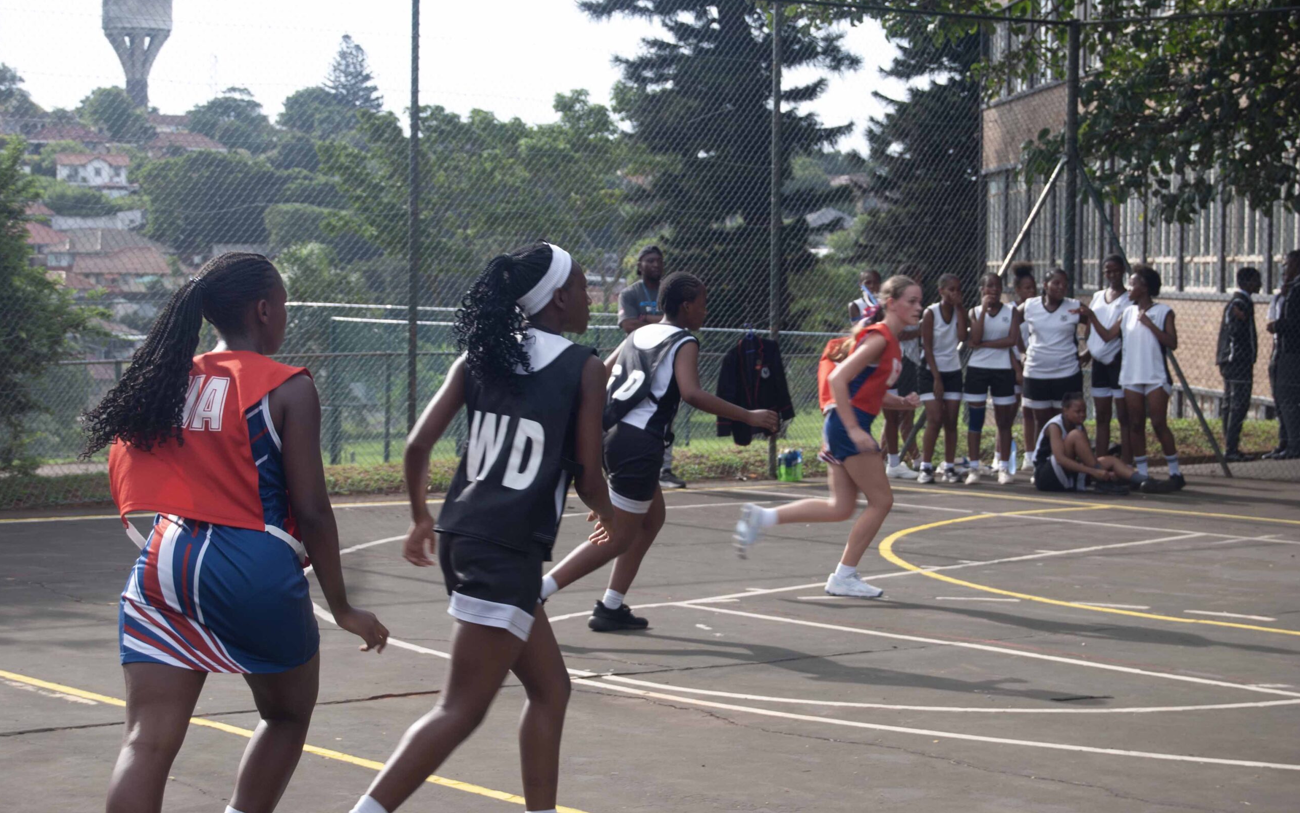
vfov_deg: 15.5
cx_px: 651
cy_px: 377
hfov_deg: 24.5
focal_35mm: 85
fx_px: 2994
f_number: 6.3
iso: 100
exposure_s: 1/160
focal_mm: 55
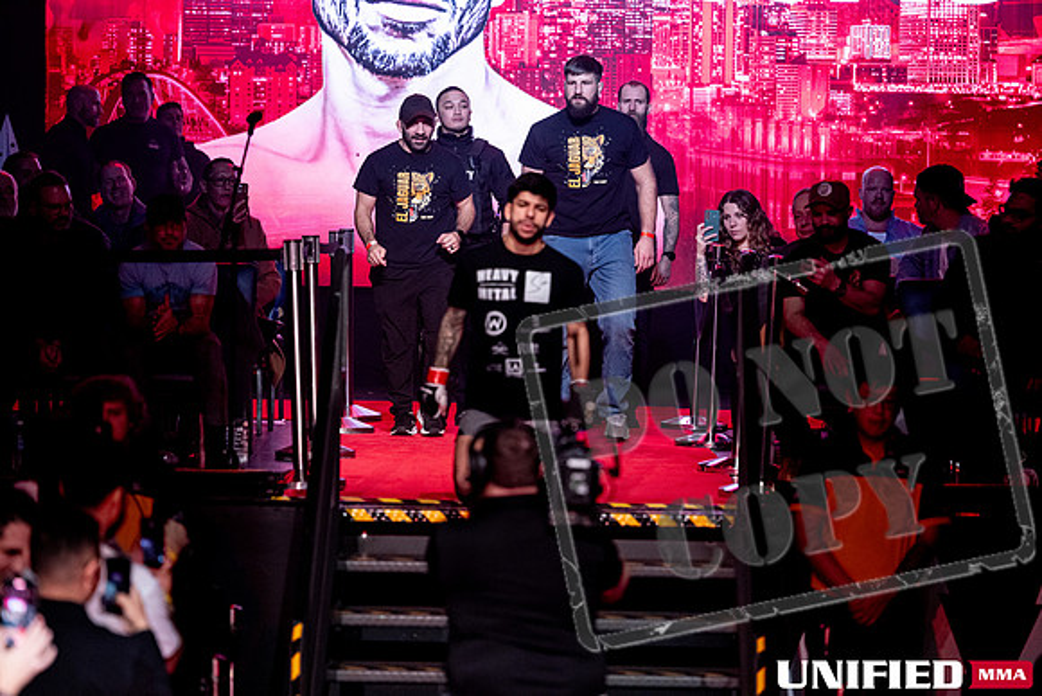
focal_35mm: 150
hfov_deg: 13.7
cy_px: 348
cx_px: 521
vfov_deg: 9.2
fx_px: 4342
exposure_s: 1/640
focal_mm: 150
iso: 2500
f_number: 2.8
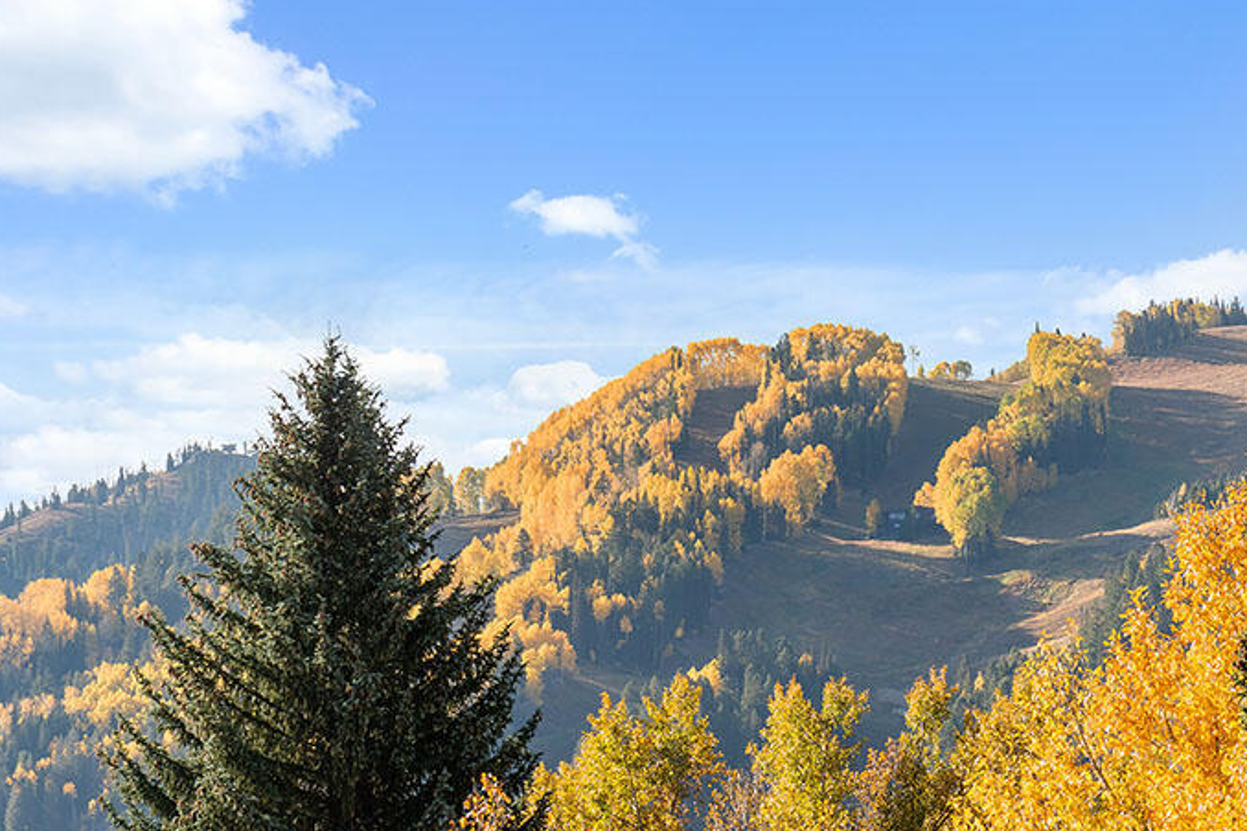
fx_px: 6131
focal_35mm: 177
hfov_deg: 11.6
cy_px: 503
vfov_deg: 7.8
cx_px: 866
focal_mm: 120
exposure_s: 1/400
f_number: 7.1
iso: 160
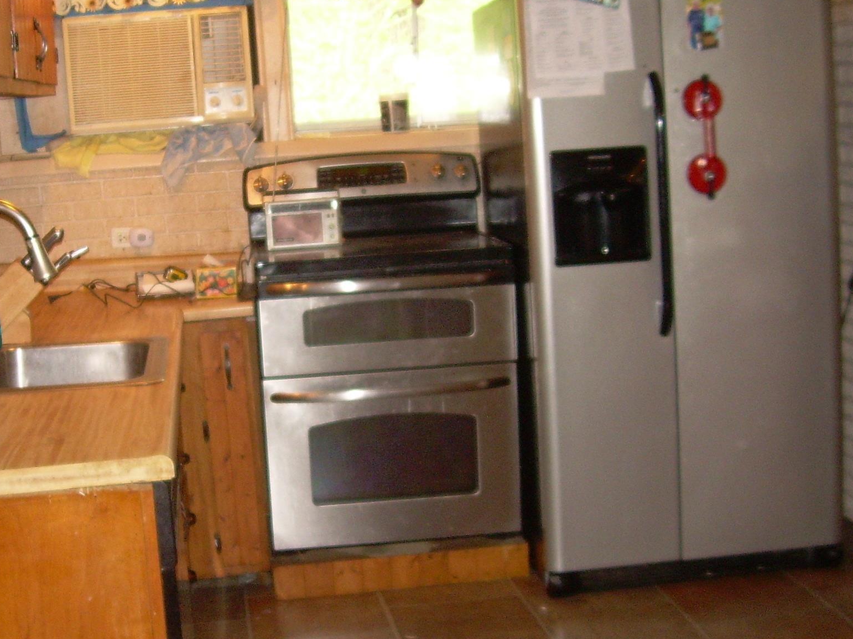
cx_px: 301
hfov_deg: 34.1
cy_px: 340
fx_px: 1380
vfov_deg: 26.1
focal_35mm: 56
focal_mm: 6.3
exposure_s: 1/60
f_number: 2.8
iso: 200
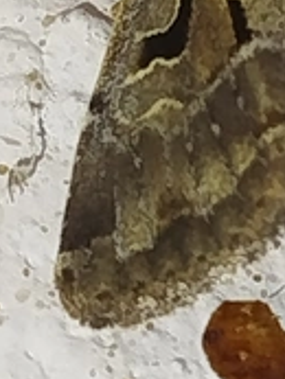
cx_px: 276
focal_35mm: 310
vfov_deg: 6.4
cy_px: 22
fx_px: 3399
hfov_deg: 4.8
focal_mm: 5.31
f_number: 1.7
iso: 80
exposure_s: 1/50
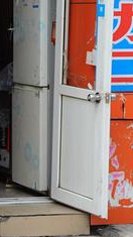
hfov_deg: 5.5
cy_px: 86
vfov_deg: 10.1
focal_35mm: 214
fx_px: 1343
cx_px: -139
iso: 200
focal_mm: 75
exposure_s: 1/320
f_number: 5.6
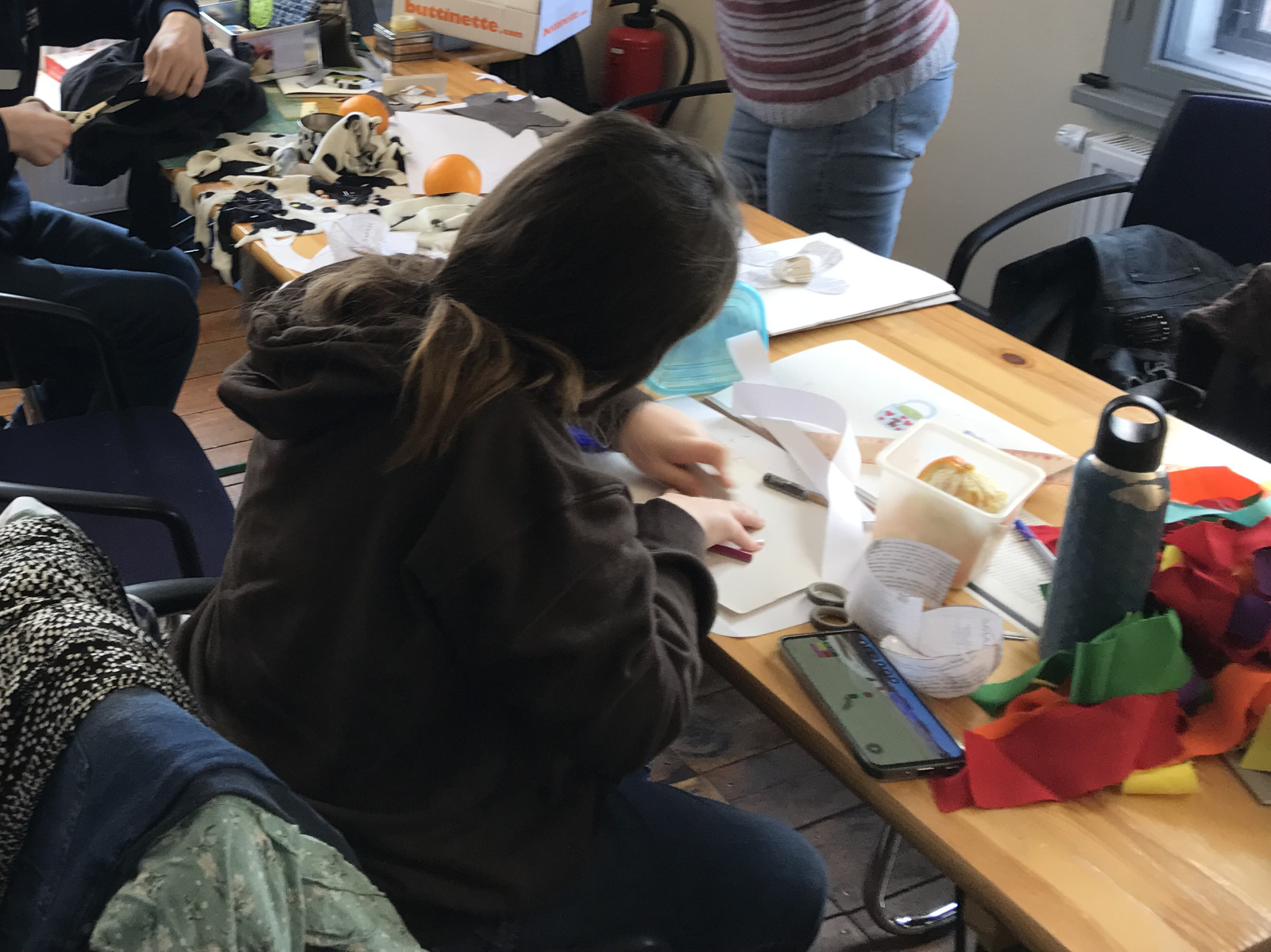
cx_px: 636
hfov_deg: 63.5
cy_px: 476
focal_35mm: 28
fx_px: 1028
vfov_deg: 49.7
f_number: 1.8
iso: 25
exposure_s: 1/50
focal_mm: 4
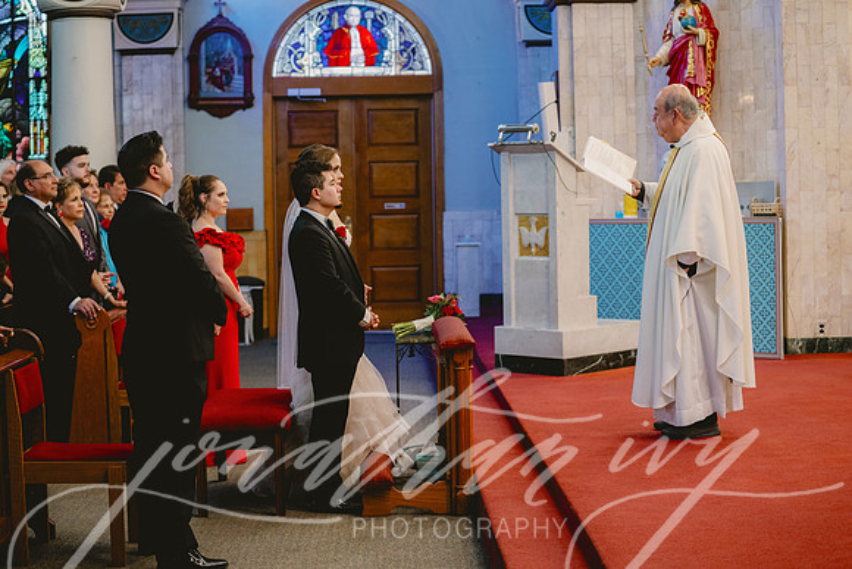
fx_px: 1657
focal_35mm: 70
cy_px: 284
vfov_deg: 19.5
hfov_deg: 28.8
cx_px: 426
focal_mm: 70
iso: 1600
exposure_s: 1/125
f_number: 3.2
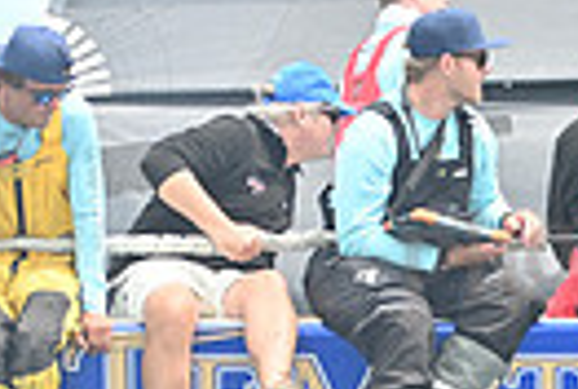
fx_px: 4972
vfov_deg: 4.5
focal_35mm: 309
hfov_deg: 6.4
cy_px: 374
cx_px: 1249
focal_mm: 70
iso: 250
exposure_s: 1/1250
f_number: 3.5
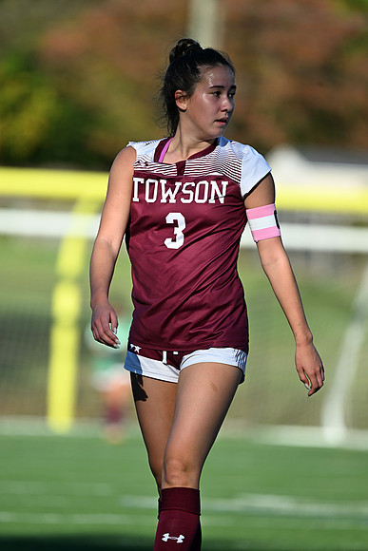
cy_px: 276
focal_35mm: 500
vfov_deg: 4.1
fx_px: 7661
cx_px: 184
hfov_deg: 2.8
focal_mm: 500
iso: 500
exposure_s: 1/2000
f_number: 5.6
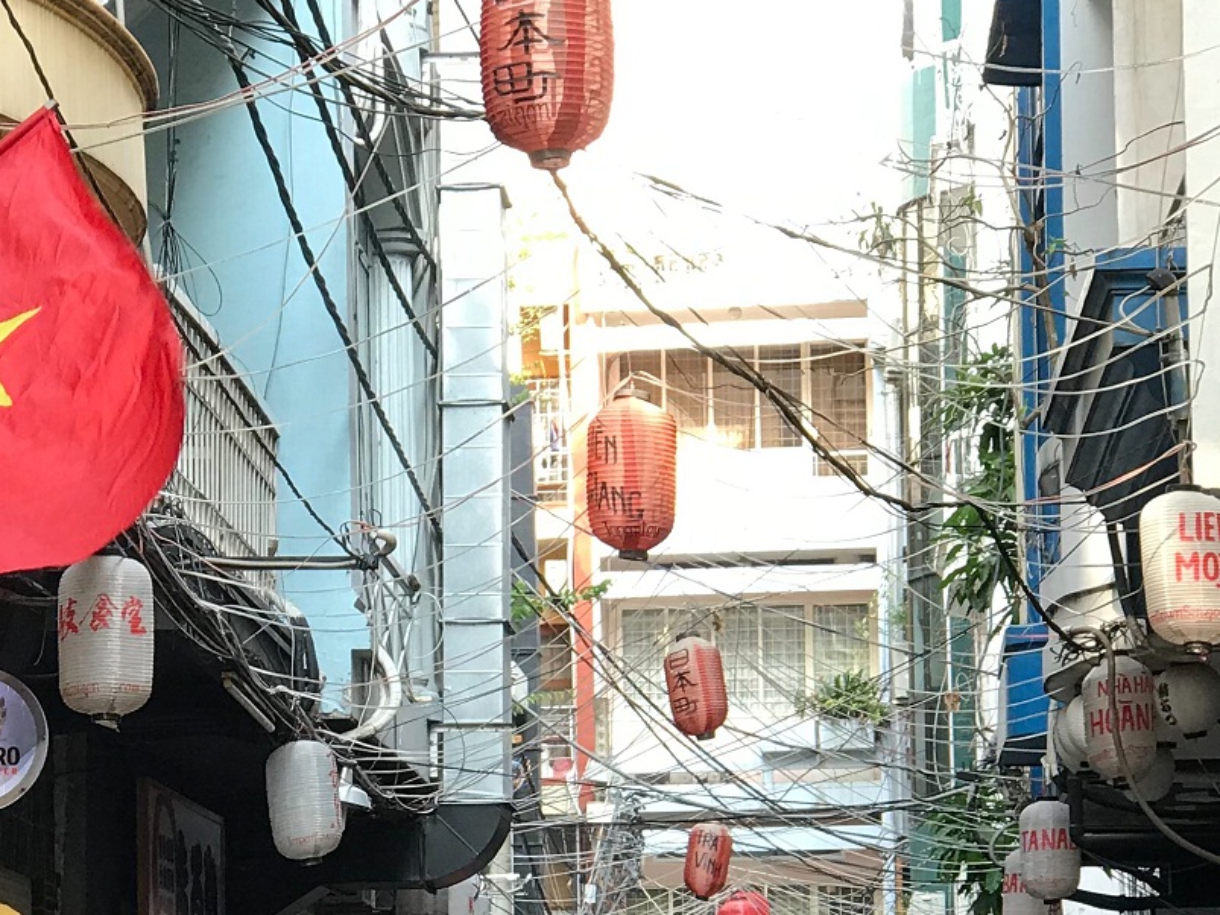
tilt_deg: +3.7
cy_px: 799
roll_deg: +0.0
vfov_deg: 10.4
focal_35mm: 142
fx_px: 5004
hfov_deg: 13.8
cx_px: 280
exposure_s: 1/50
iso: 25
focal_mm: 6.6
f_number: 2.8
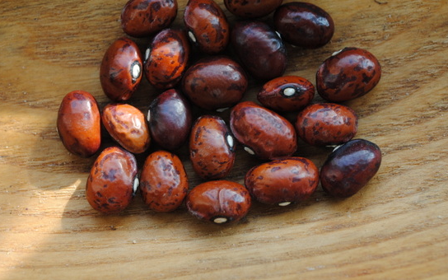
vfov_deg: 14.7
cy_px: 88
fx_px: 1082
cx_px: 238
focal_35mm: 89
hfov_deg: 23.4
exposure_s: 1/60
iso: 200
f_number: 7.1
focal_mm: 45
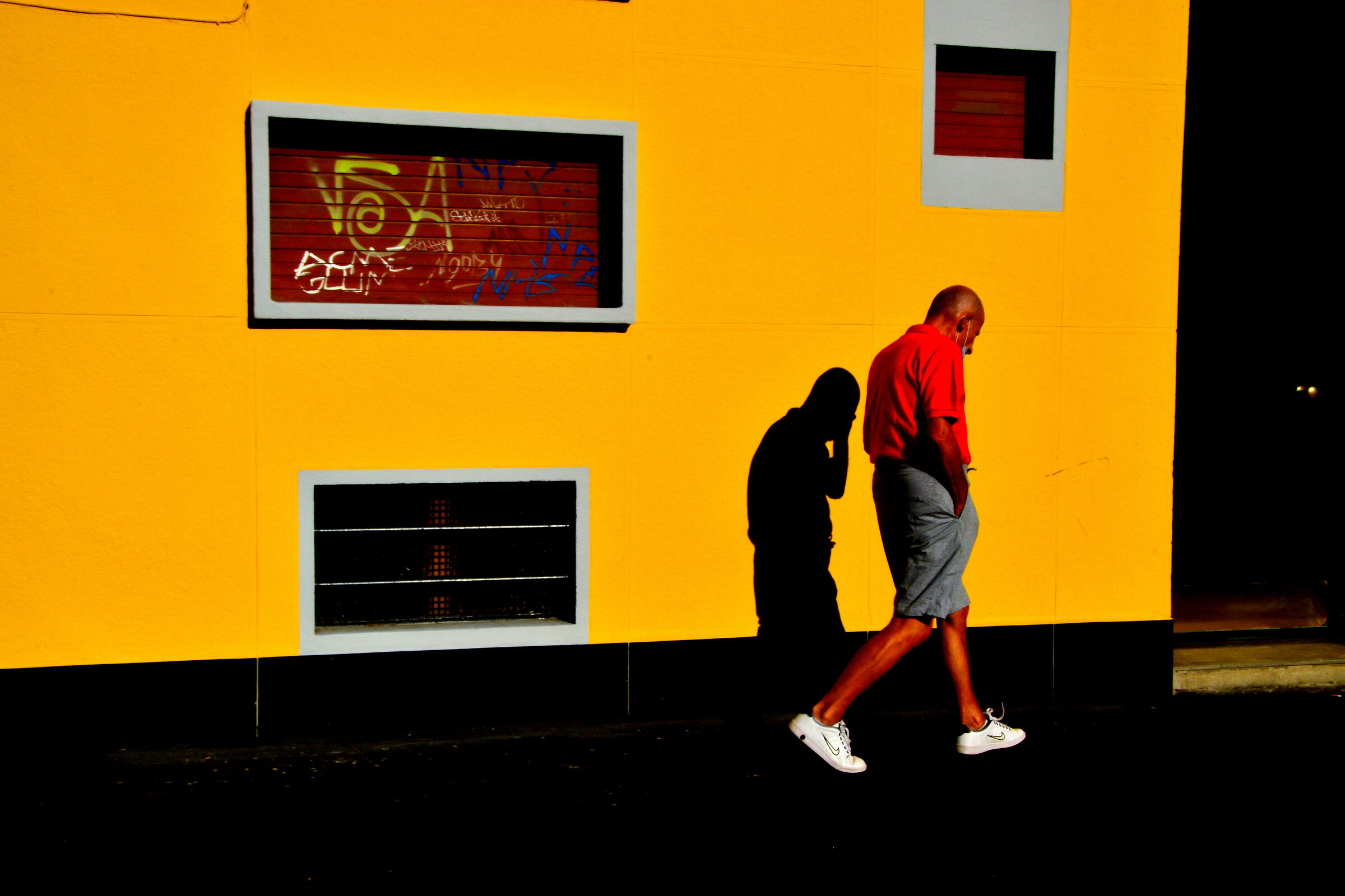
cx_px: 672
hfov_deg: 43.6
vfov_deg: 29.9
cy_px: 448
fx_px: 1681
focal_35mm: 45
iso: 200
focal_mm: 30
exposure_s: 1/200
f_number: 29
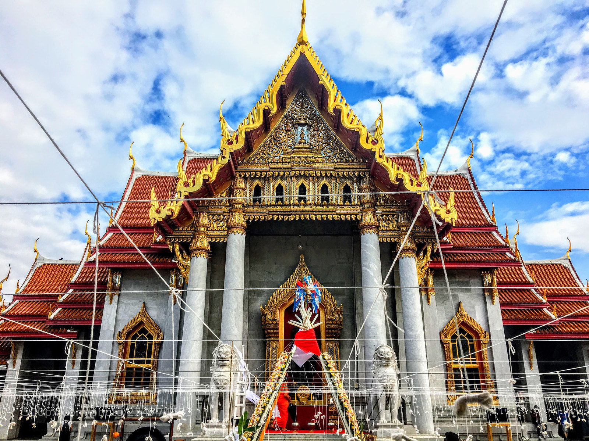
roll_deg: -0.3
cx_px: 294
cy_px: 220
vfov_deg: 48.2
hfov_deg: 61.7
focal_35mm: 29
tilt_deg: +20.7
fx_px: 493
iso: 25
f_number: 2.2
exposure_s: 1/1282
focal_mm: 4.15
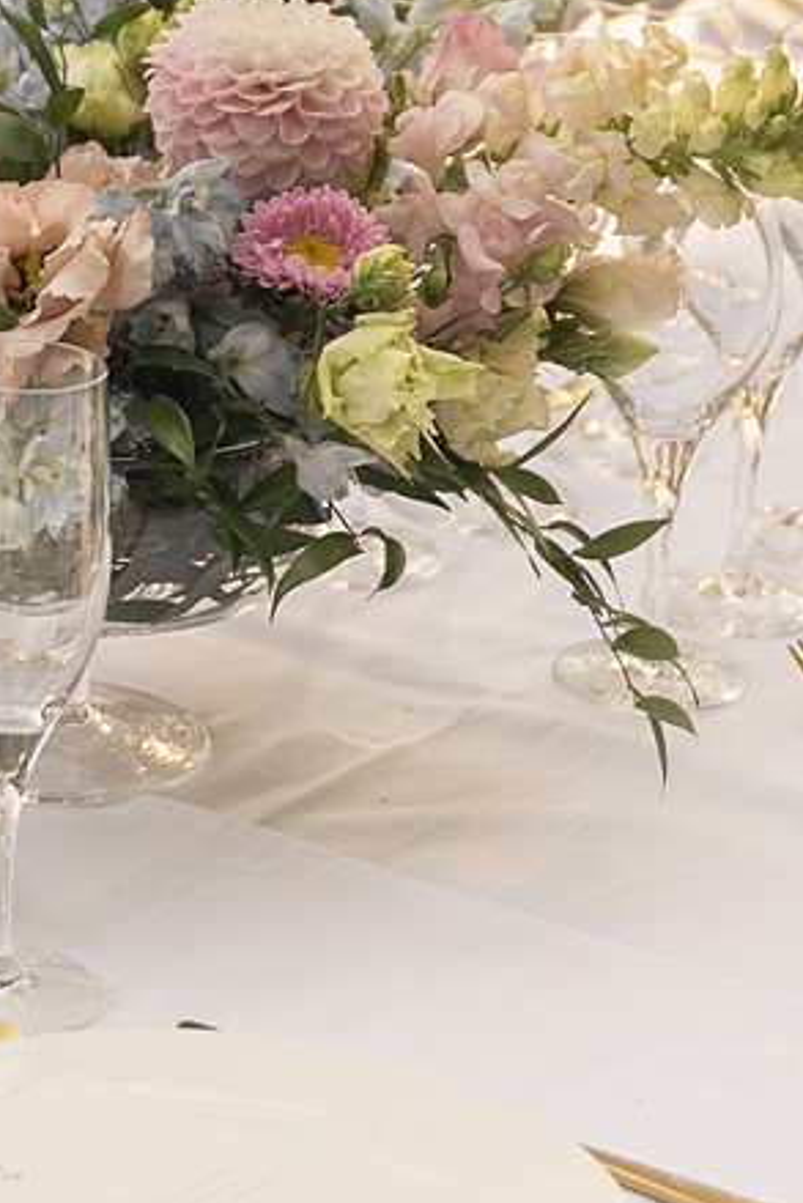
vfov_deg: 10.8
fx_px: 6285
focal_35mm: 188
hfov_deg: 7.3
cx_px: 74
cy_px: -23
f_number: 2.8
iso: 200
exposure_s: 1/640
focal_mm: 55
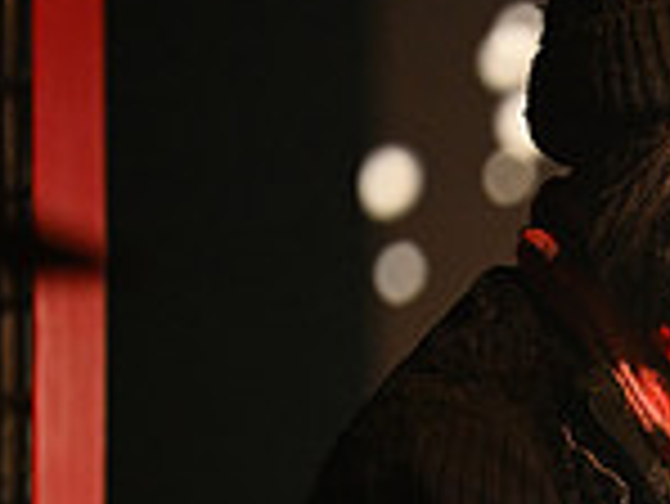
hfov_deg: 2.6
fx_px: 14509
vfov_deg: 2.0
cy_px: 443
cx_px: 994
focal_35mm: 749
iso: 2500
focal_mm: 200
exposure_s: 1/320
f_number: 2.8
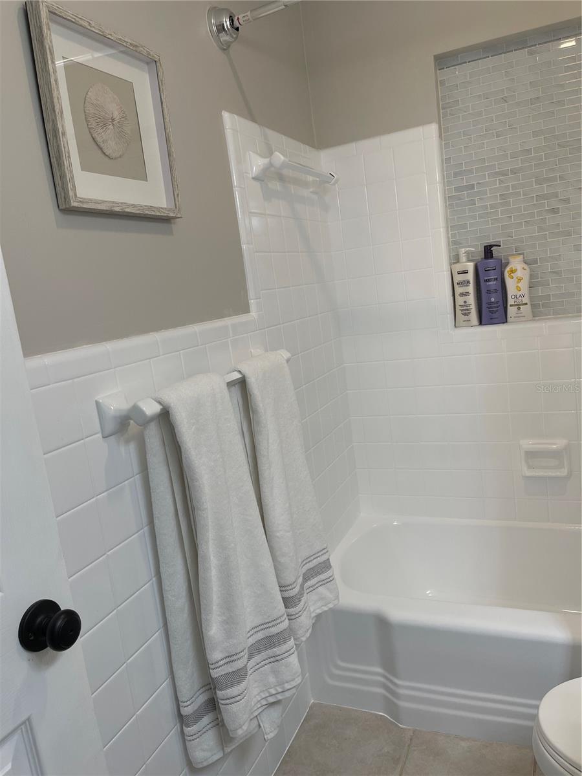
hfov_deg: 53.1
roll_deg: +7.4
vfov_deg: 67.3
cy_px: 388
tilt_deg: -9.2
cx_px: 291
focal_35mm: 26
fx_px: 583
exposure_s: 1/120
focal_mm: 5.1
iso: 50
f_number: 1.6
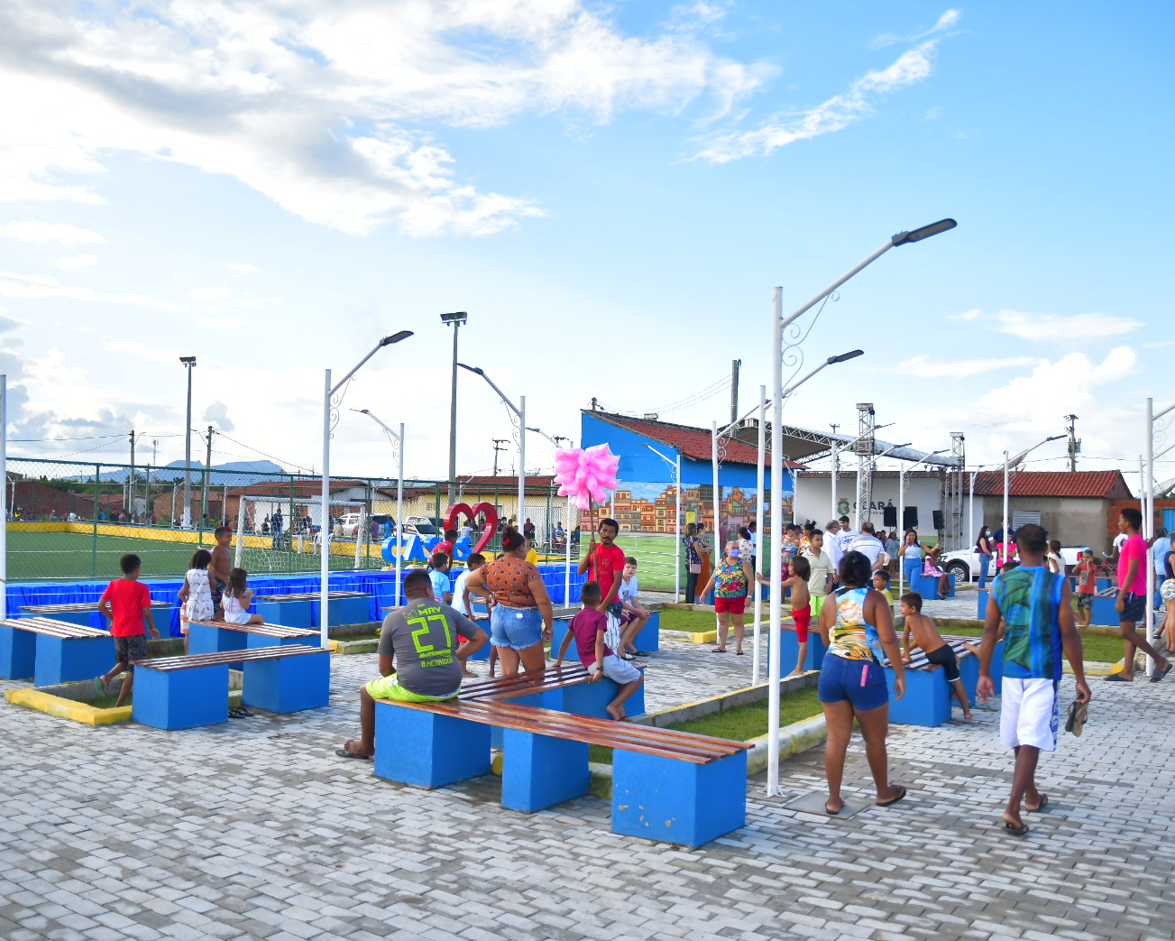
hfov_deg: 62.2
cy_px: 457
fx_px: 974
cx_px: 612
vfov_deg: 51.5
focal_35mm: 28
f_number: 2.8
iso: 500
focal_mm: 16
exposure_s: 1/3000
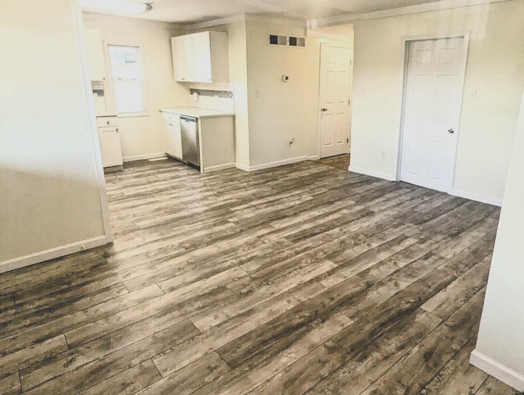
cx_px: 289
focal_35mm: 21
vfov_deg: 63.2
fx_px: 318
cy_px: 165
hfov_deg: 78.7
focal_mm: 1.95
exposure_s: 1/217
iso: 404
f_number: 2.2
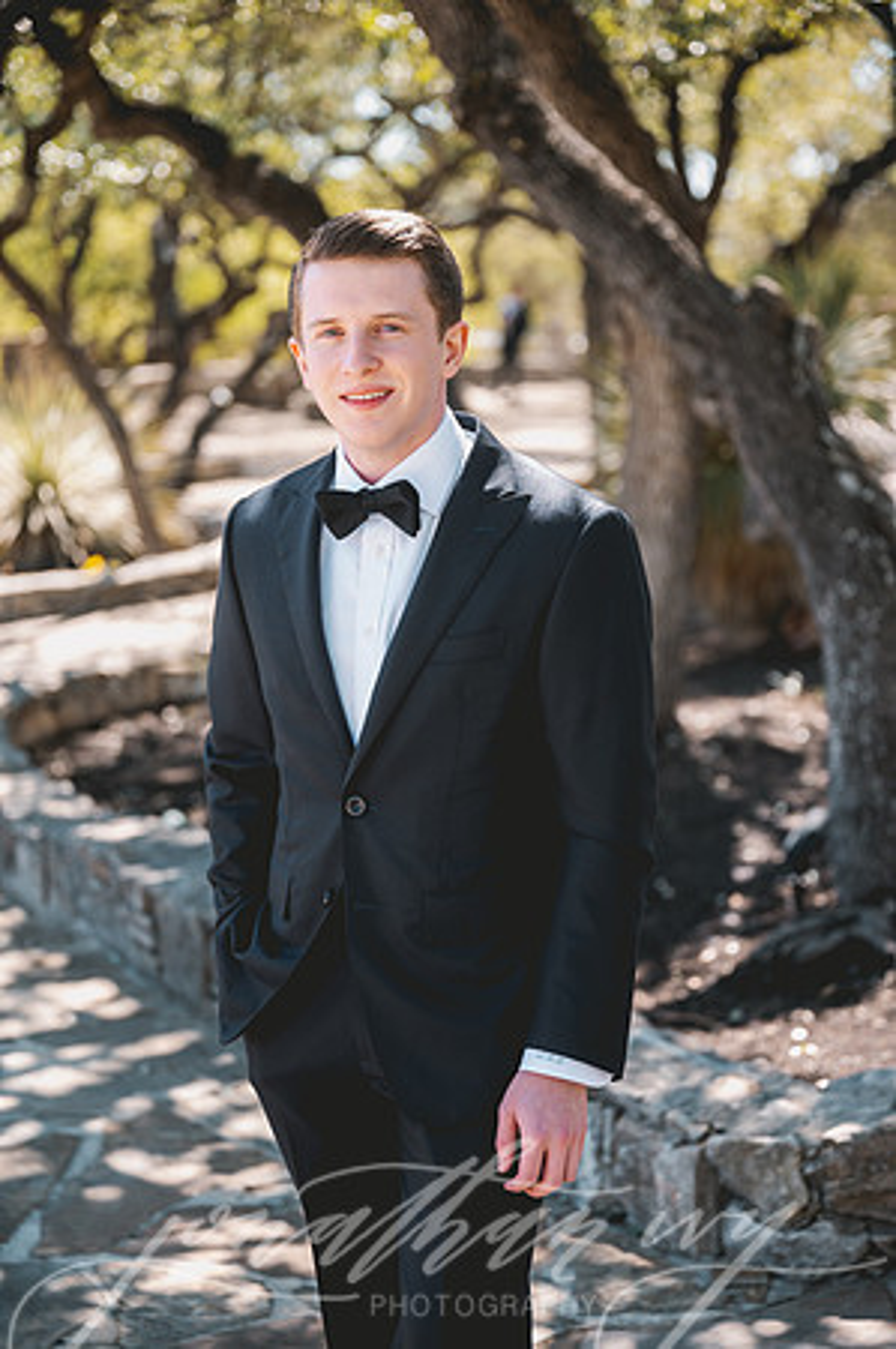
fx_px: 2470
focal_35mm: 66
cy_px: 674
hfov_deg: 20.6
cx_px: 448
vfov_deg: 30.5
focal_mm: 66
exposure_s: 1/640
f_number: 2.8
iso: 160
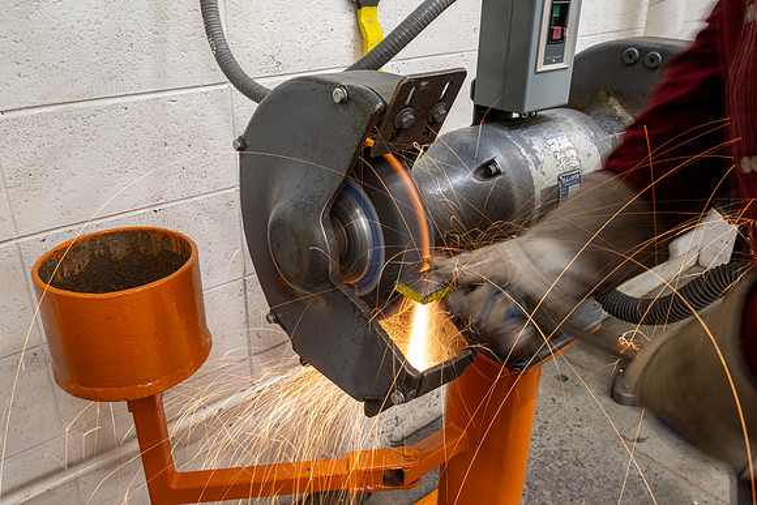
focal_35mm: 30
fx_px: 631
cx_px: 378
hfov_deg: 61.9
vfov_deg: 43.6
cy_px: 252
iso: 100
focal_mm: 30
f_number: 13
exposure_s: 2
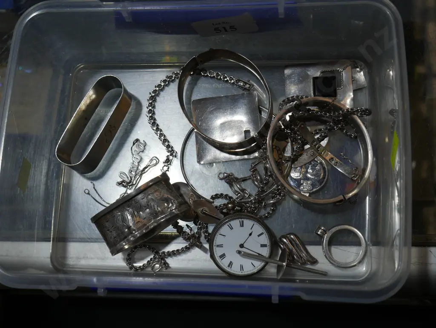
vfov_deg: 31.5
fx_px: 580
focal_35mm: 46
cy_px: 164
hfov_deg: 41.2
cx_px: 218
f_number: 6.3
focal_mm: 23
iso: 200
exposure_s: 1/125
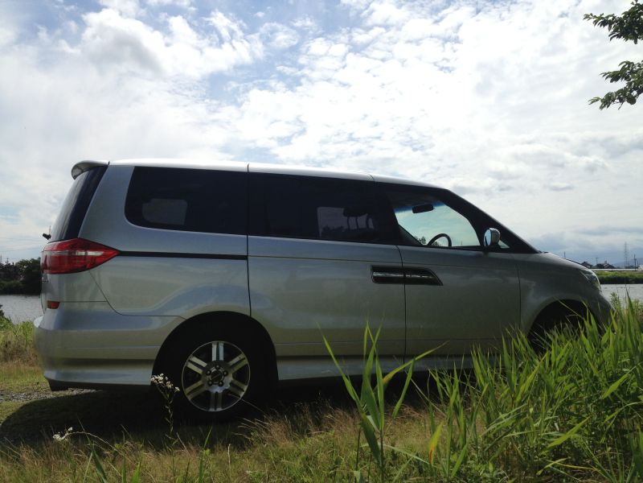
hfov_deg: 52.6
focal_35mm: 35
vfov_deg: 40.7
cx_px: 322
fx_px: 650
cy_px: 242
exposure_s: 1/3460
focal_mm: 4.28
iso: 50
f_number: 2.4
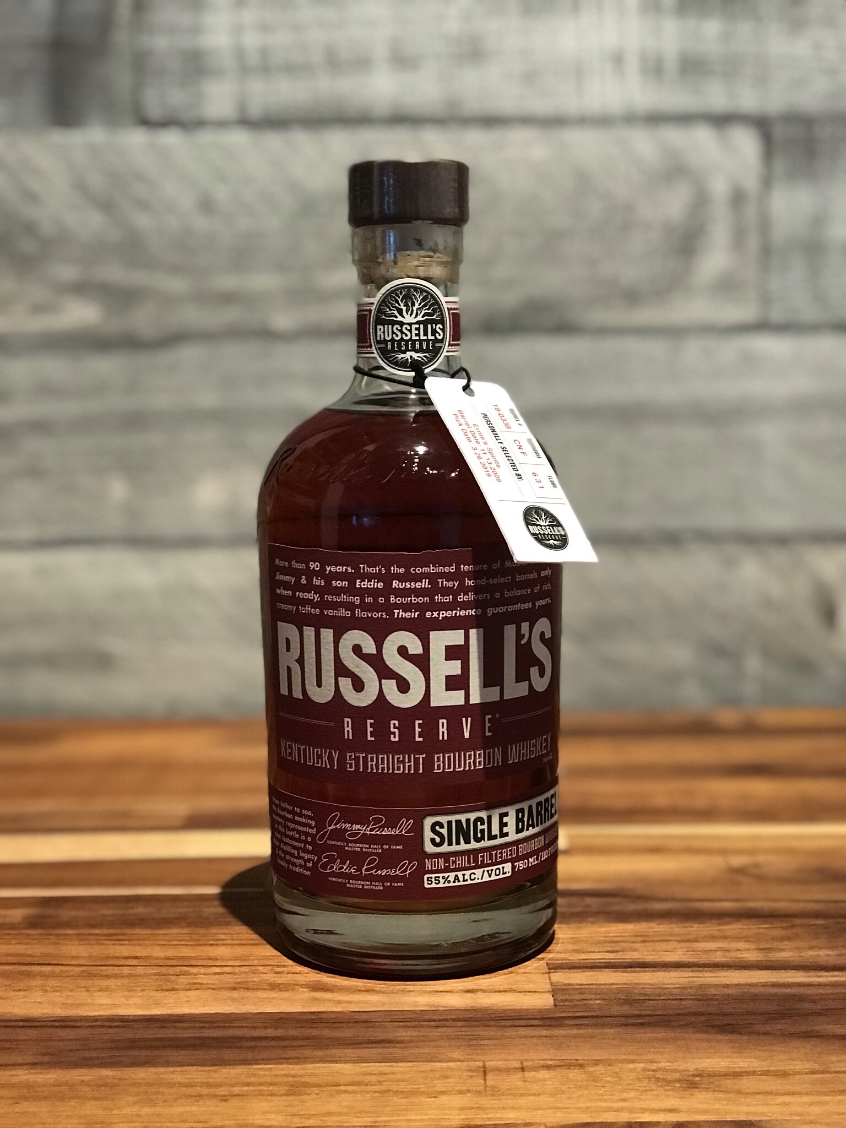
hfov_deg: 25.7
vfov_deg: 33.8
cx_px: 423
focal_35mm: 57
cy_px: 564
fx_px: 1857
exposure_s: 1/60
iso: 500
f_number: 2.8
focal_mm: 6.6
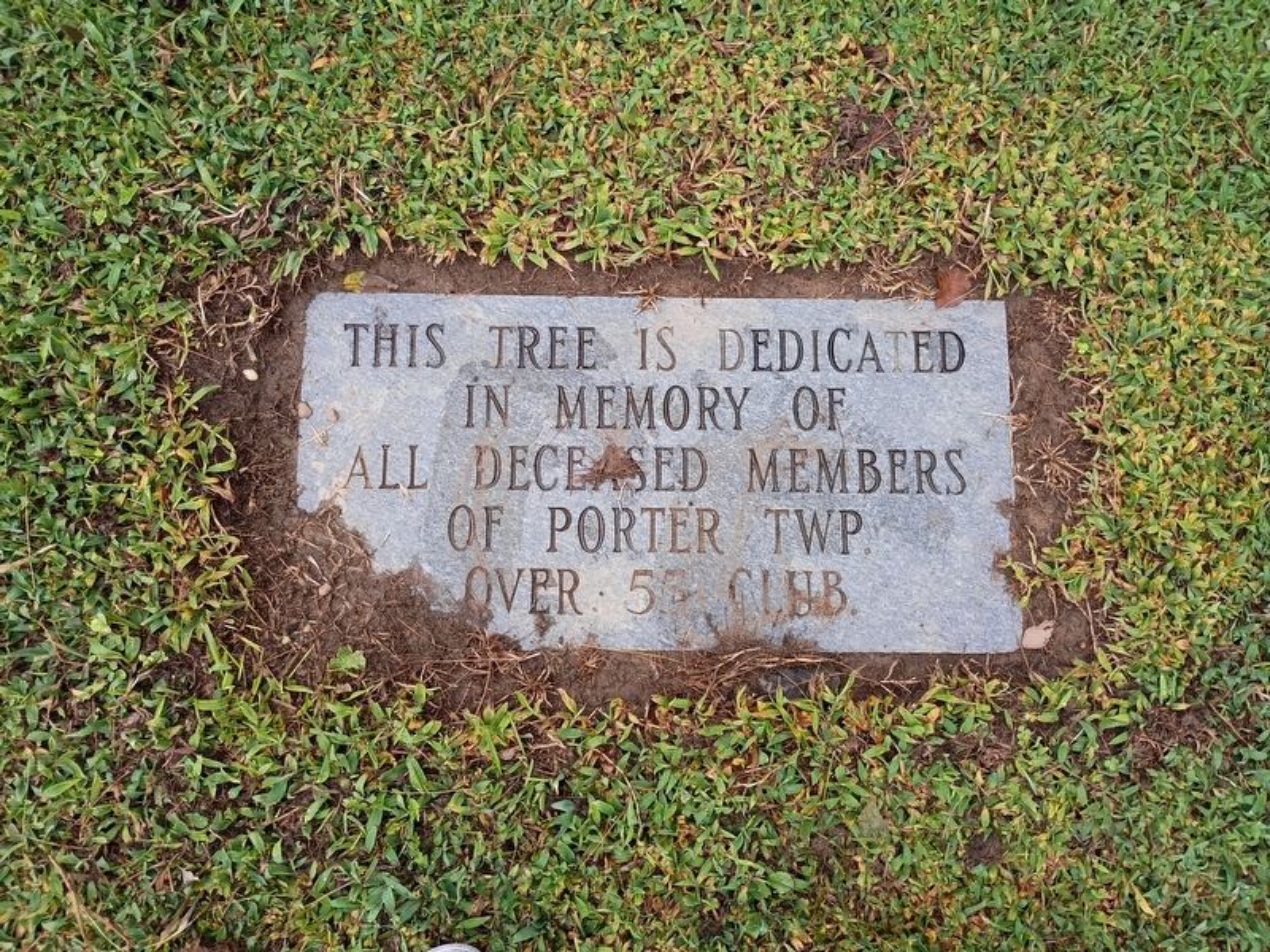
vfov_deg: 48.2
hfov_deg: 61.7
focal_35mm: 29
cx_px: 635
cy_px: 476
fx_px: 1064
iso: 160
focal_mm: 4.27
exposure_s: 1/120
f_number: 1.8
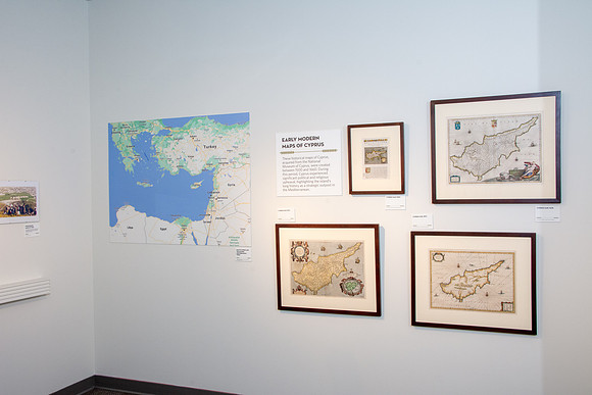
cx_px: 296
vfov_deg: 40.0
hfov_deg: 57.2
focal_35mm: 33
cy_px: 198
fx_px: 543
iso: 1000
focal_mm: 22
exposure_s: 1/30
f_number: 13
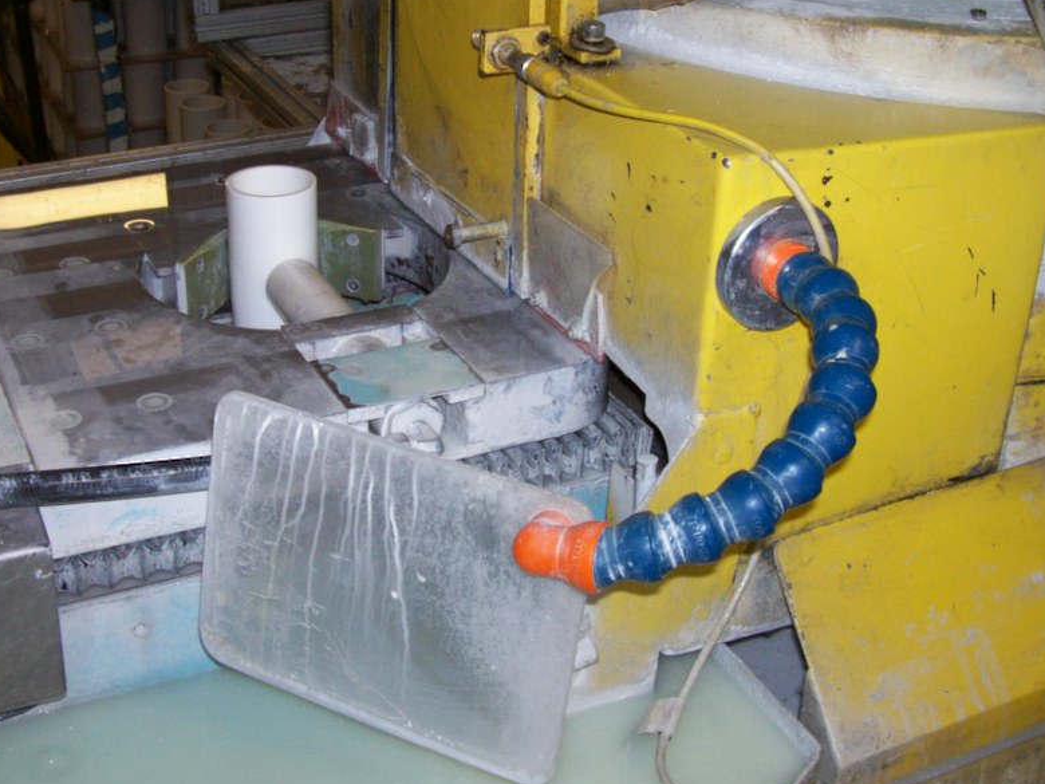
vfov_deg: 27.4
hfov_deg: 36.2
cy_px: 298
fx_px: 1600
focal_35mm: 53
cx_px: 520
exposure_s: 1/64
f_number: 2.7
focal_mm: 5.6
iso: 80
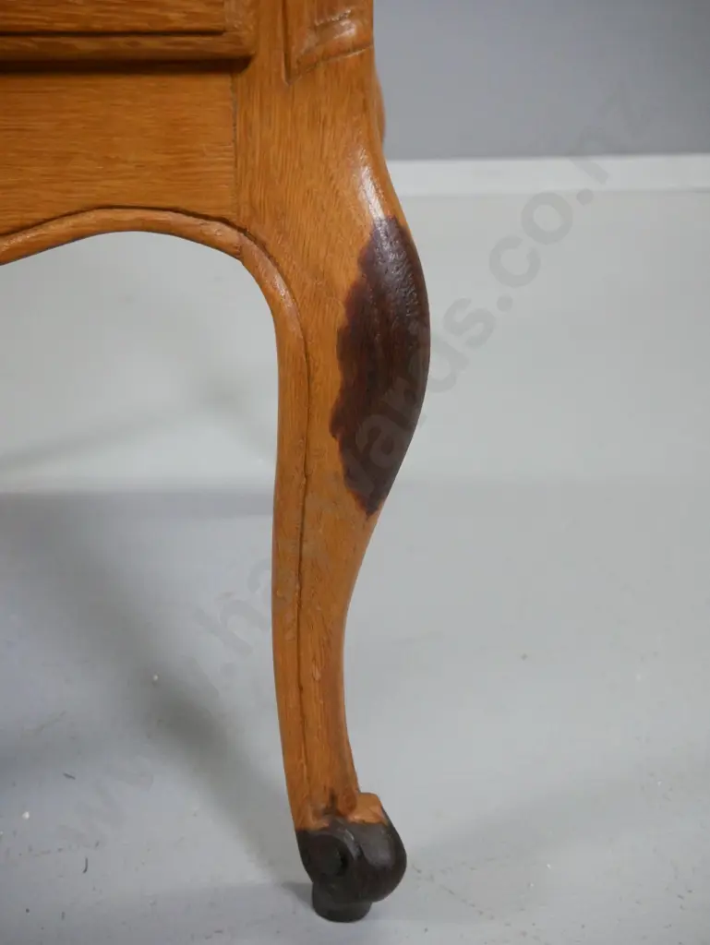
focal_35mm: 44
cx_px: 355
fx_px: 1202
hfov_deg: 32.9
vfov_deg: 42.9
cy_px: 472
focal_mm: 22
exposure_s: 1/100
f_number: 5.6
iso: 3200
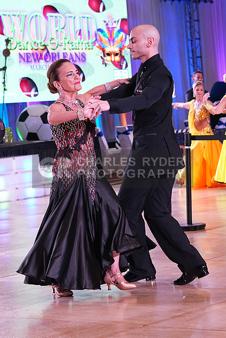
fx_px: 1129
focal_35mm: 120
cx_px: 113
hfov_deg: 11.4
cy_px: 169
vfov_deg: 17.1
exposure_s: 1/320
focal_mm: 80
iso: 3200
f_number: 5.6
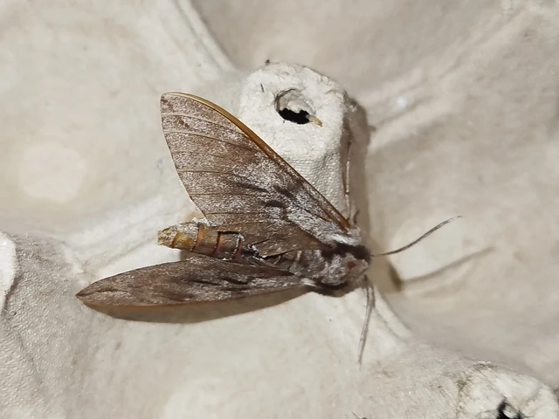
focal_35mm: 55
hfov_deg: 34.9
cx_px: 280
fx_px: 888
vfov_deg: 26.6
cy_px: 210
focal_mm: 5.31
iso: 160
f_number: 1.7
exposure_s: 1/50
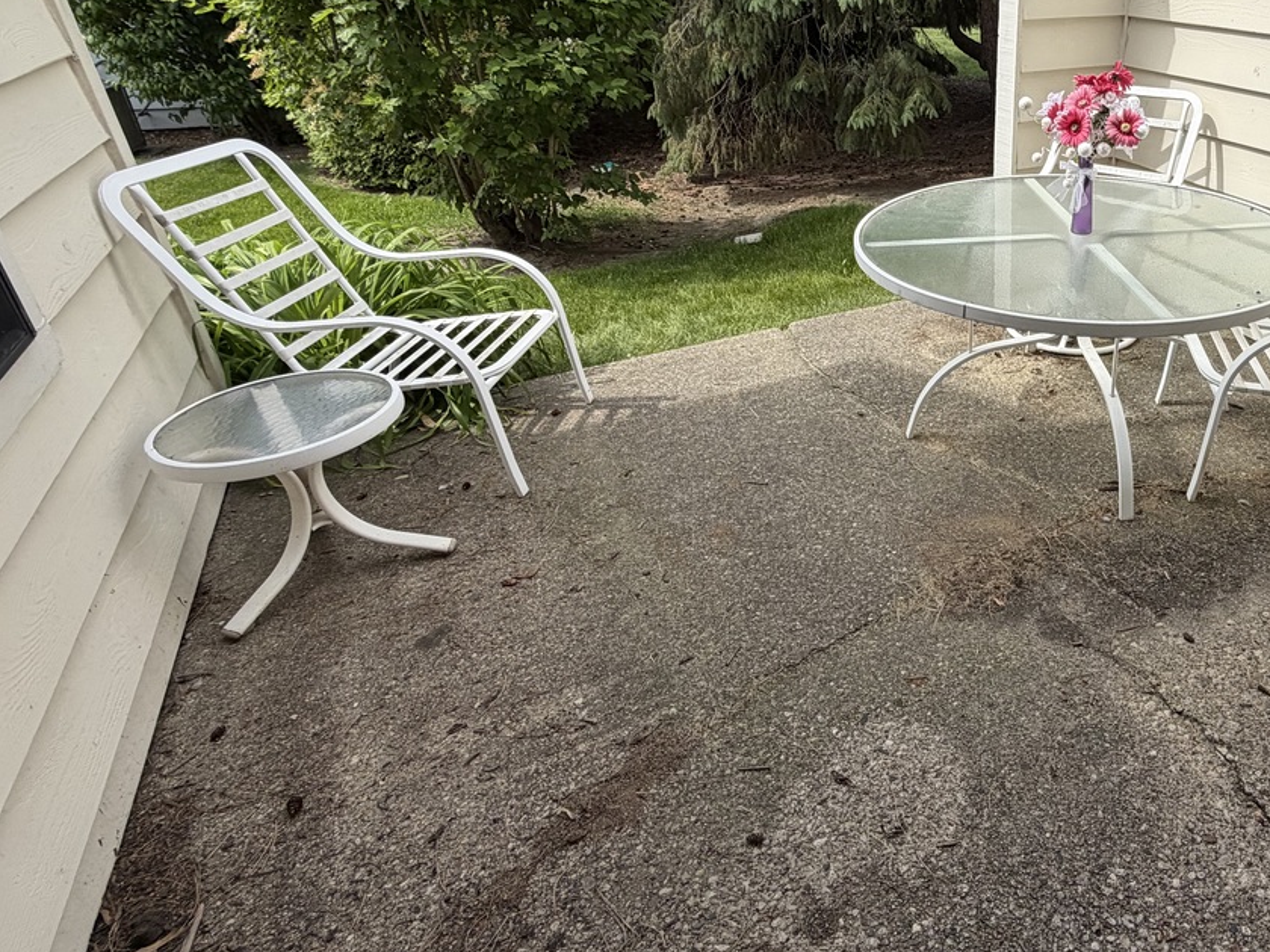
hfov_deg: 66.0
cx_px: 989
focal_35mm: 24
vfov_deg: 56.2
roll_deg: -1.4
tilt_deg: -27.4
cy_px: 360
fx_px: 881
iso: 40
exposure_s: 1/770
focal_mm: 2.22
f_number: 2.2
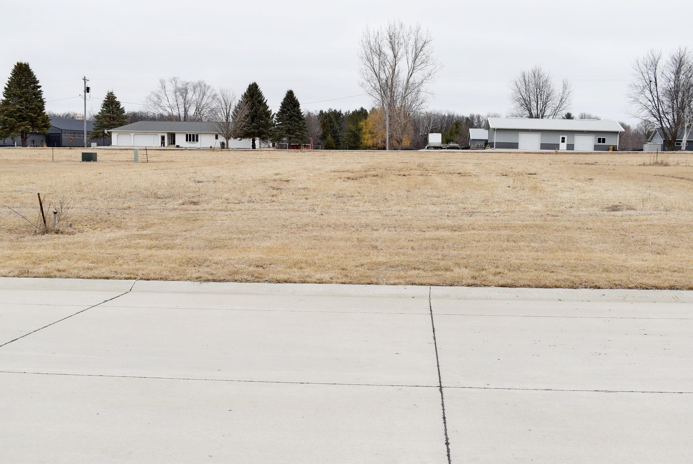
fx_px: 751
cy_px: 232
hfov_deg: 49.5
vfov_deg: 34.3
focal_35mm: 39
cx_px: 346
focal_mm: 26
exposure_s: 1/250
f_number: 8
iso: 140
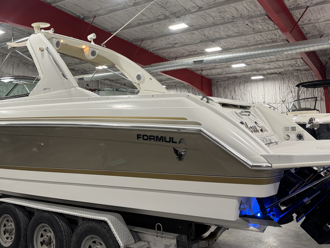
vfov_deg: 41.1
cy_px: 76
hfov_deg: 53.3
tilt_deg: +7.5
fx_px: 324
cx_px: 121
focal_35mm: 34
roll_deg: +0.7
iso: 160
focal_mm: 6.76
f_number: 1.78
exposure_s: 1/120
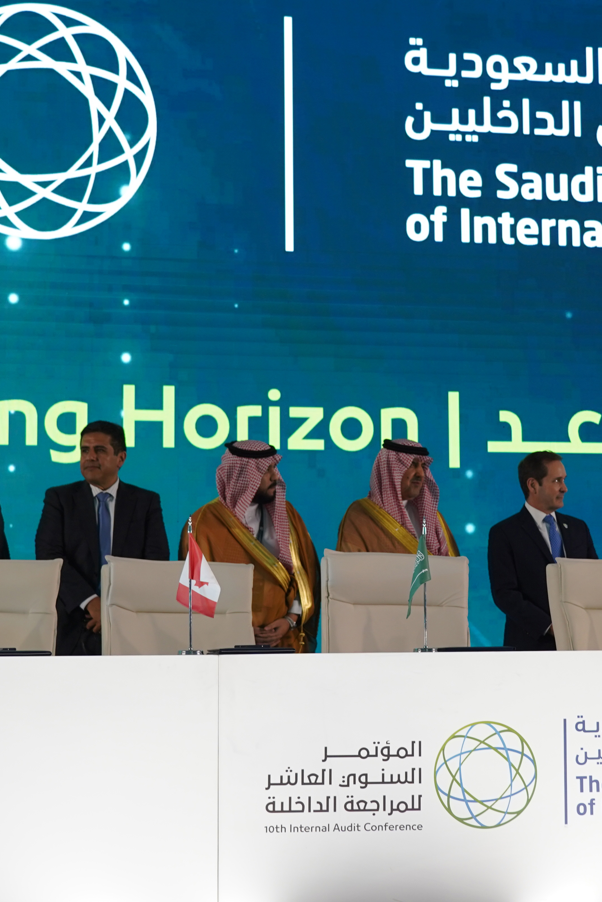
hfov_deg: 18.6
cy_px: 455
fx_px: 1831
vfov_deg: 27.7
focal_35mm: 73
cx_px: 378
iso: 500
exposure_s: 1/80
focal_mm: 39
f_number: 4
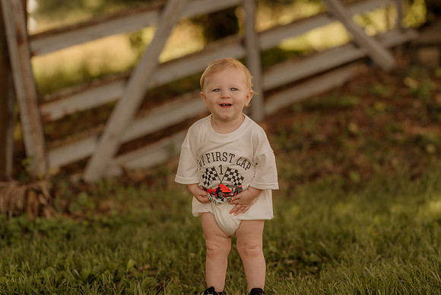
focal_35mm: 85
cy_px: 148
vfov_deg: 16.1
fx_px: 1041
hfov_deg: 23.9
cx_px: 220
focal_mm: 85
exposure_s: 1/1250
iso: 250
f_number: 2
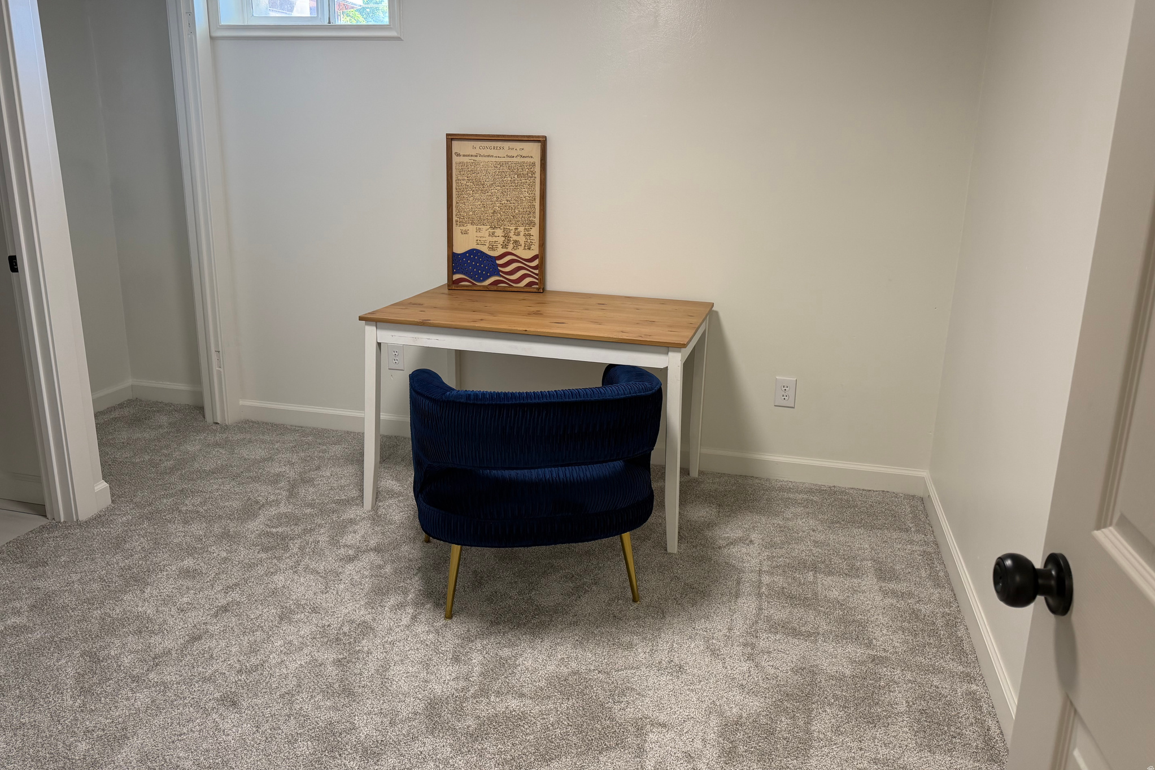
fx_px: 802
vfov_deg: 51.2
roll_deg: -1.1
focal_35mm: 25
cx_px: 578
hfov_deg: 71.5
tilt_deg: -14.3
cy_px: 341
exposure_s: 1/121
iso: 160
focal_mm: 6.76
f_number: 1.78
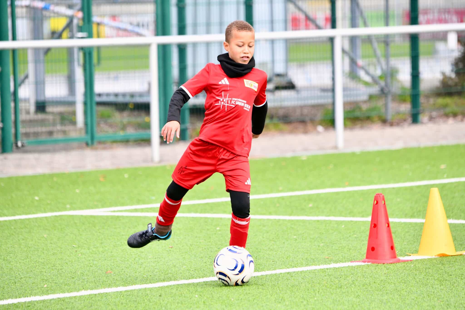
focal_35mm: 300
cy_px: 155
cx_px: 232
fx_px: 3874
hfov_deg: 6.9
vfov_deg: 4.6
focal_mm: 300
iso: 2800
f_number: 5.6
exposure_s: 1/1600
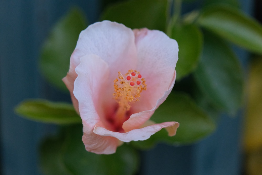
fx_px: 873
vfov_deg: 11.4
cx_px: 131
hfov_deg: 17.1
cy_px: 88
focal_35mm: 120
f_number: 4
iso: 5000
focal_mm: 80
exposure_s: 1/240
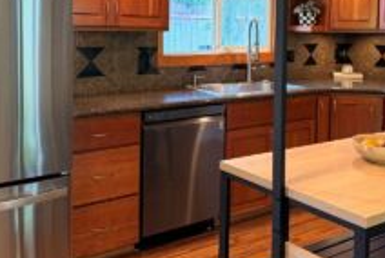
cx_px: 236
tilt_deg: -3.7
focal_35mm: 47
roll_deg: -0.9
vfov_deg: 28.2
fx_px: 503
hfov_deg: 41.6
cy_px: 56
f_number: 1.78
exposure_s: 1/60
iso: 250
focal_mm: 6.76
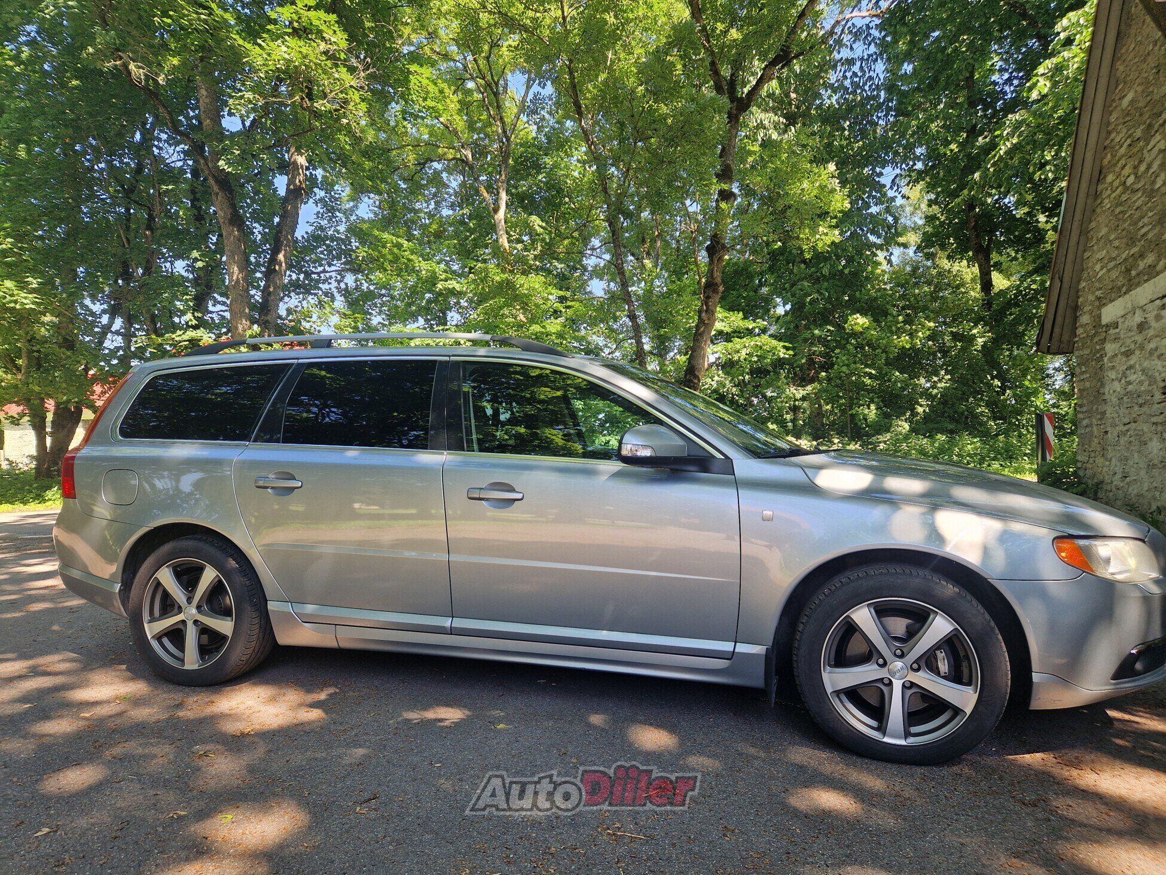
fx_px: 775
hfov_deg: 73.9
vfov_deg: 58.9
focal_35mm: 23
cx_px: 583
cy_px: 438
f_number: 1.8
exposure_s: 1/180
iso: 50
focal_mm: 5.4
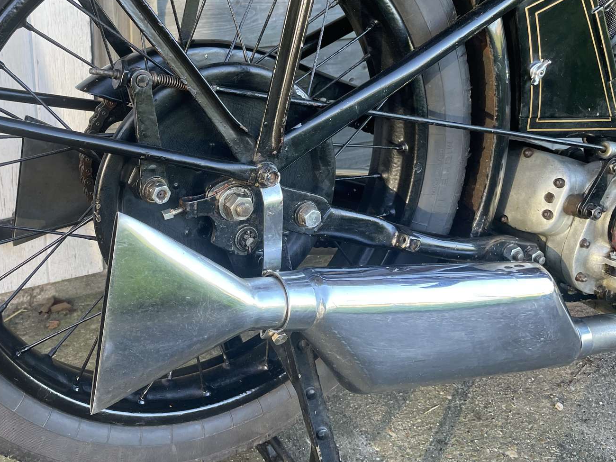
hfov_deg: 45.6
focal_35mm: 40
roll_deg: +0.9
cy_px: 133
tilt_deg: -16.4
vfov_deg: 35.4
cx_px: 173
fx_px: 712
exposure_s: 1/121
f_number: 1.6
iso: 64
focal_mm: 4.2
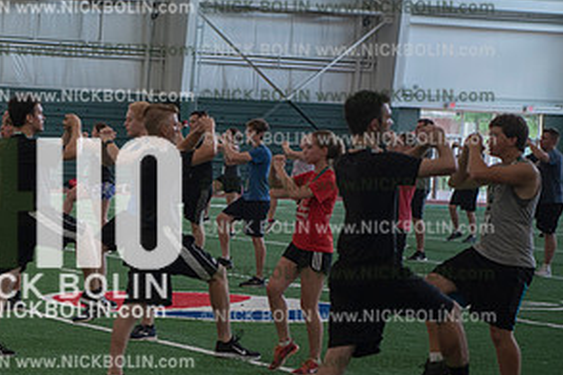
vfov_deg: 9.9
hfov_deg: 14.7
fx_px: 2158
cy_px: 229
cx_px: 46
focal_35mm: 138
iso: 640
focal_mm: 70
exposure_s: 1/320
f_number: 3.2
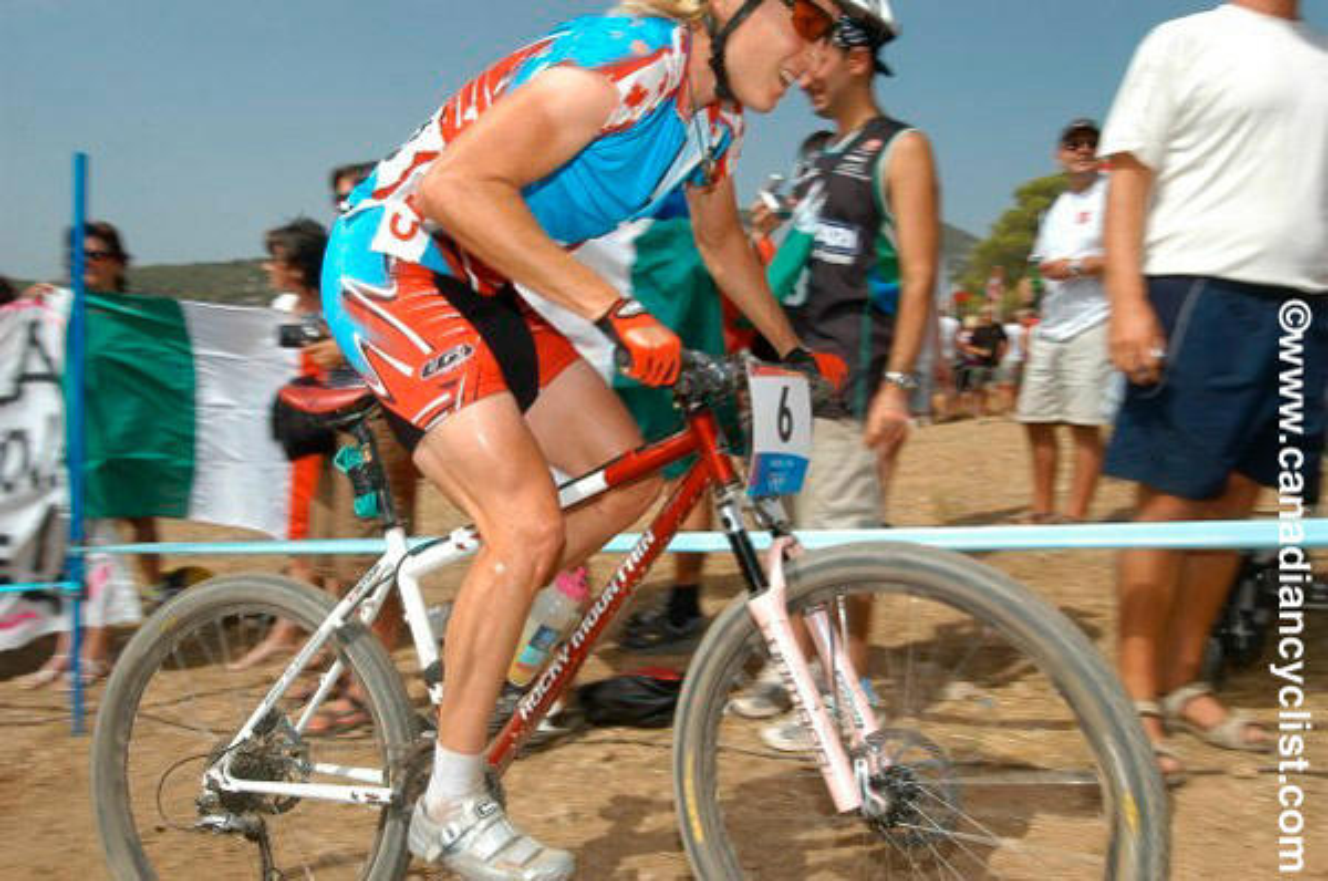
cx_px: 664
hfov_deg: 64.6
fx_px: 1050
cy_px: 440
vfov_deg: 45.5
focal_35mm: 28
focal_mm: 19
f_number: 13
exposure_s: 1/180
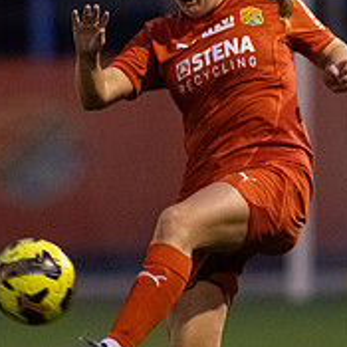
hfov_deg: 1.4
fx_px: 14415
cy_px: 164
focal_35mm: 1271
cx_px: 171
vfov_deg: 1.4
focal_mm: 300
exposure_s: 1/640
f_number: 3.2
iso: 8000
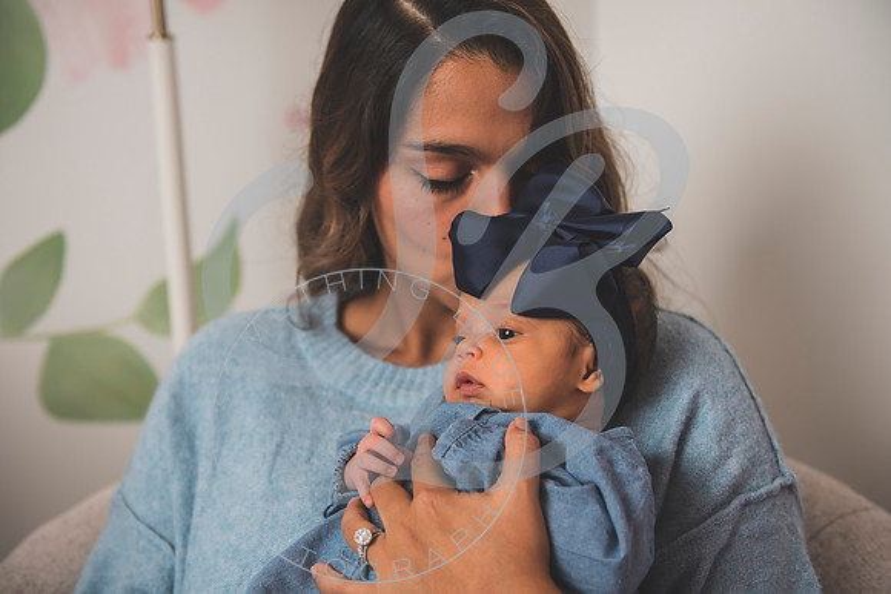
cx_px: 446
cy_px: 297
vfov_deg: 27.0
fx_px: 1238
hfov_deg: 39.6
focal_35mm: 50
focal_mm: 50
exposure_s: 1/125
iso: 200
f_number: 3.5
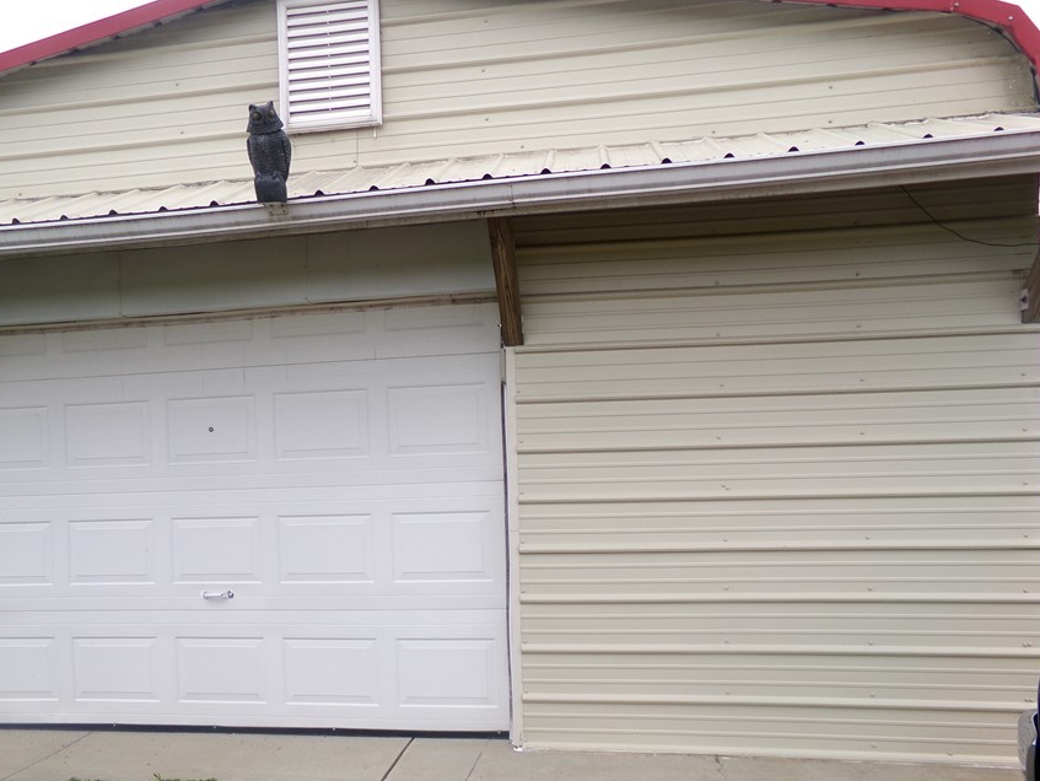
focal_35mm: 29
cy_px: 453
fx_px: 872
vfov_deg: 48.1
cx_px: 463
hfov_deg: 61.5
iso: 100
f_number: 3.7
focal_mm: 4.3
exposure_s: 1/160
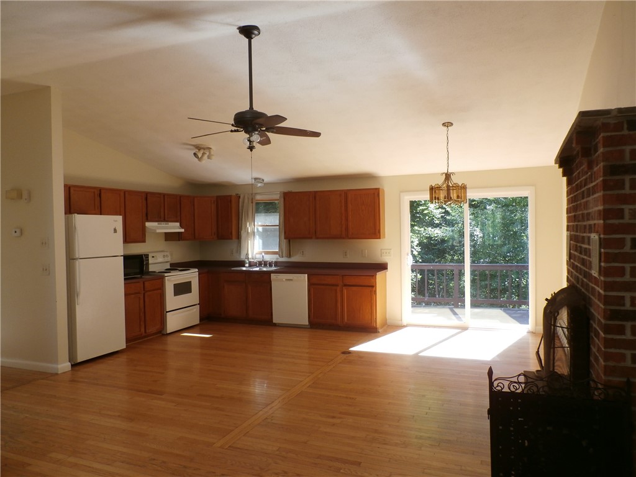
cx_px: 318
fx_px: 459
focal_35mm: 25
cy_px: 238
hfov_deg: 69.4
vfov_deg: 54.9
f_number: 3
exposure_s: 1/60
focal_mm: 4.5
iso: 100
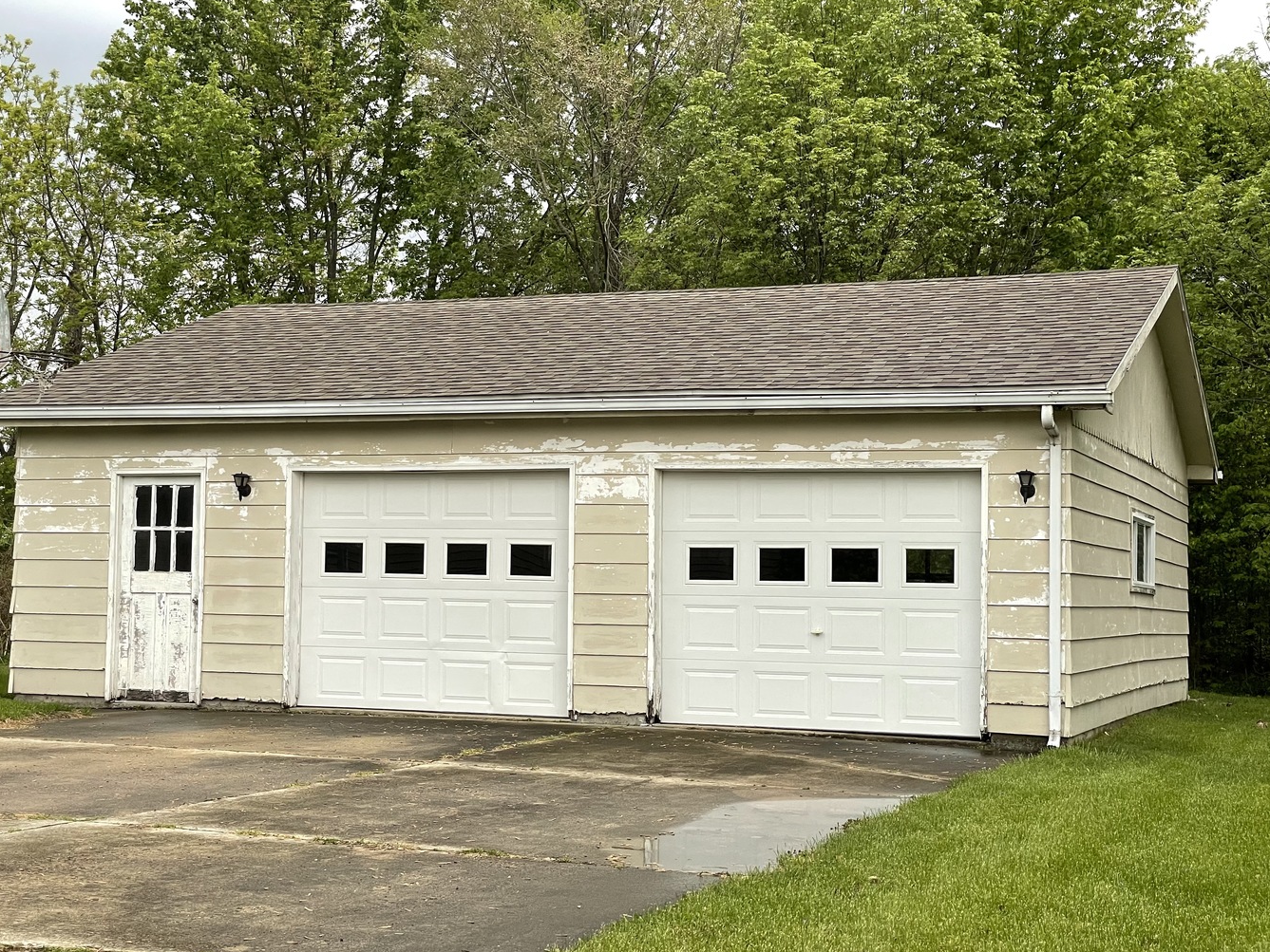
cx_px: 589
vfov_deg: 26.1
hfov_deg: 34.3
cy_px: 512
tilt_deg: +3.4
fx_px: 2055
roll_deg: -0.6
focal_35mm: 56
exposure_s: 1/121
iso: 100
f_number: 2
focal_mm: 6
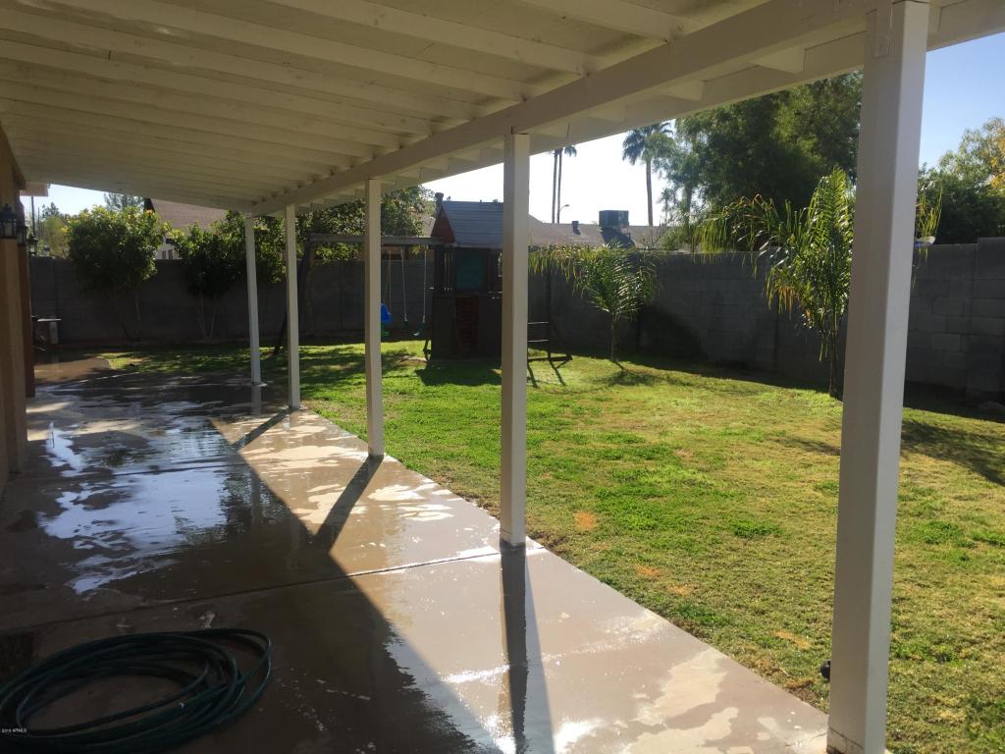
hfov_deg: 61.7
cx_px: 502
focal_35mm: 29
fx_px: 842
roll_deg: -0.5
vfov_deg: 48.2
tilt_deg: -6.7
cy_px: 377
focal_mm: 4.15
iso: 32
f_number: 2.2
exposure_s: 1/1721
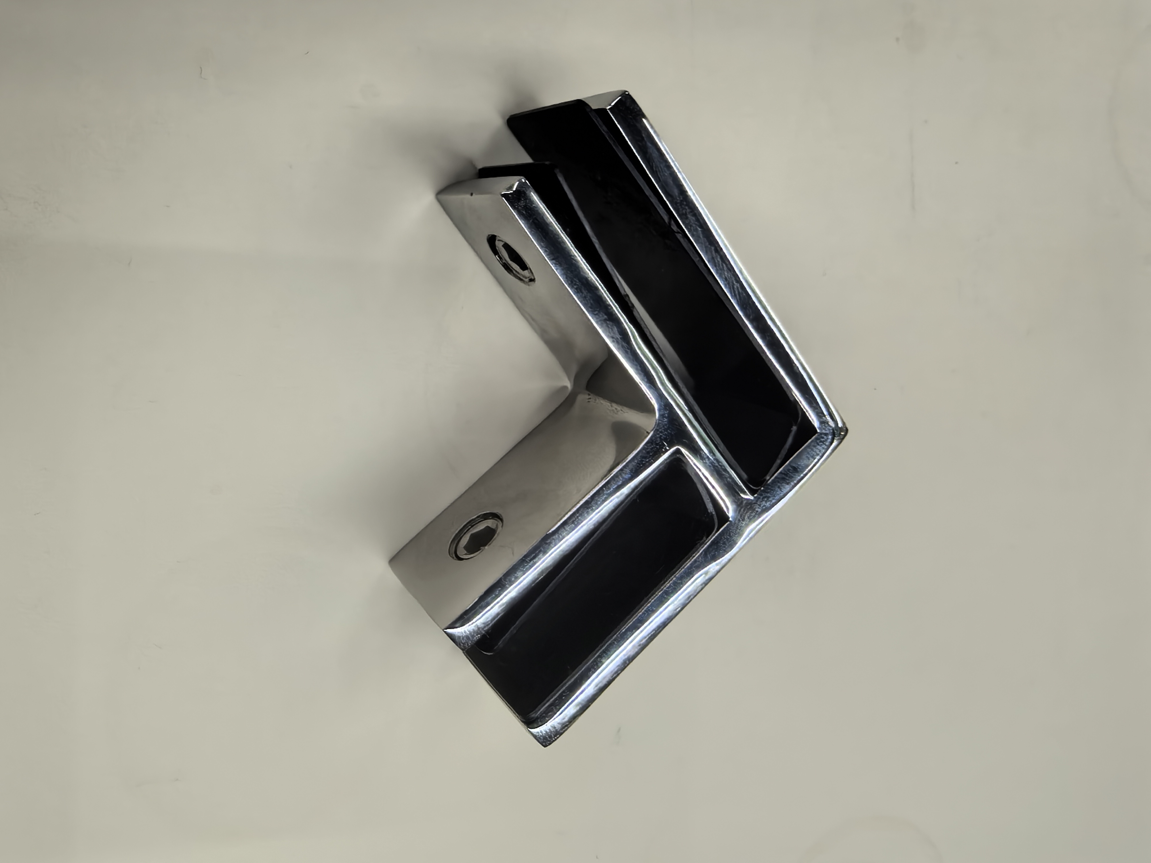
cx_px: 576
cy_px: 432
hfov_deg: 65.3
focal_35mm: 27
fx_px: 898
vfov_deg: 51.4
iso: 100
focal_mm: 1.95
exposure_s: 1/50
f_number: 2.2
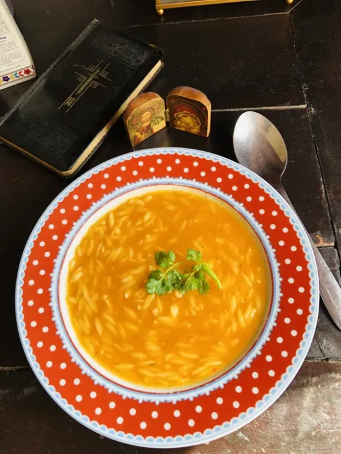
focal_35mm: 28
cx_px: 170
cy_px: 227
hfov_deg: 49.8
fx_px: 368
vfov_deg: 63.4
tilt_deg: -67.7
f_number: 1.8
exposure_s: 1/120
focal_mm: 4
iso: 40
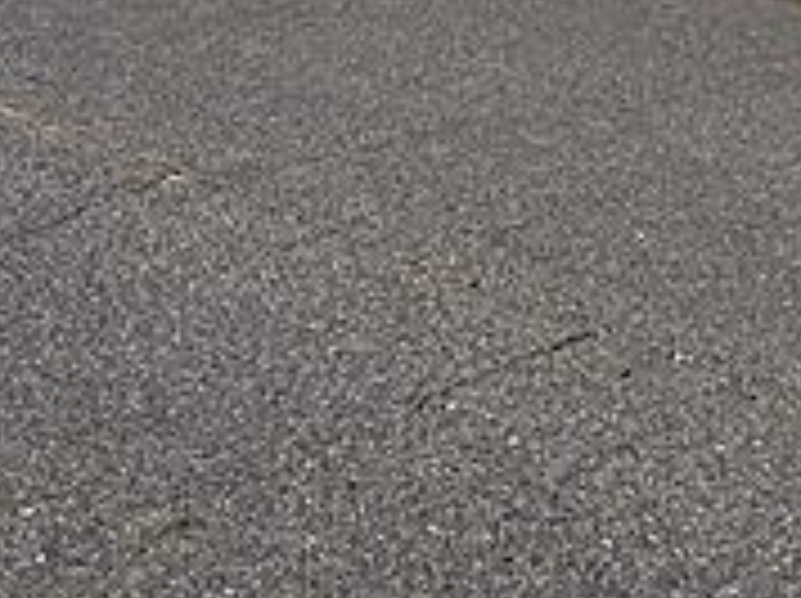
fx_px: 1918
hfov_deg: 22.9
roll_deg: +1.1
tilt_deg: -5.2
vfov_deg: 16.3
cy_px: -270
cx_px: 752
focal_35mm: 83
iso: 50
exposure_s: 1/4082
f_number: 1.6
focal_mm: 5.96
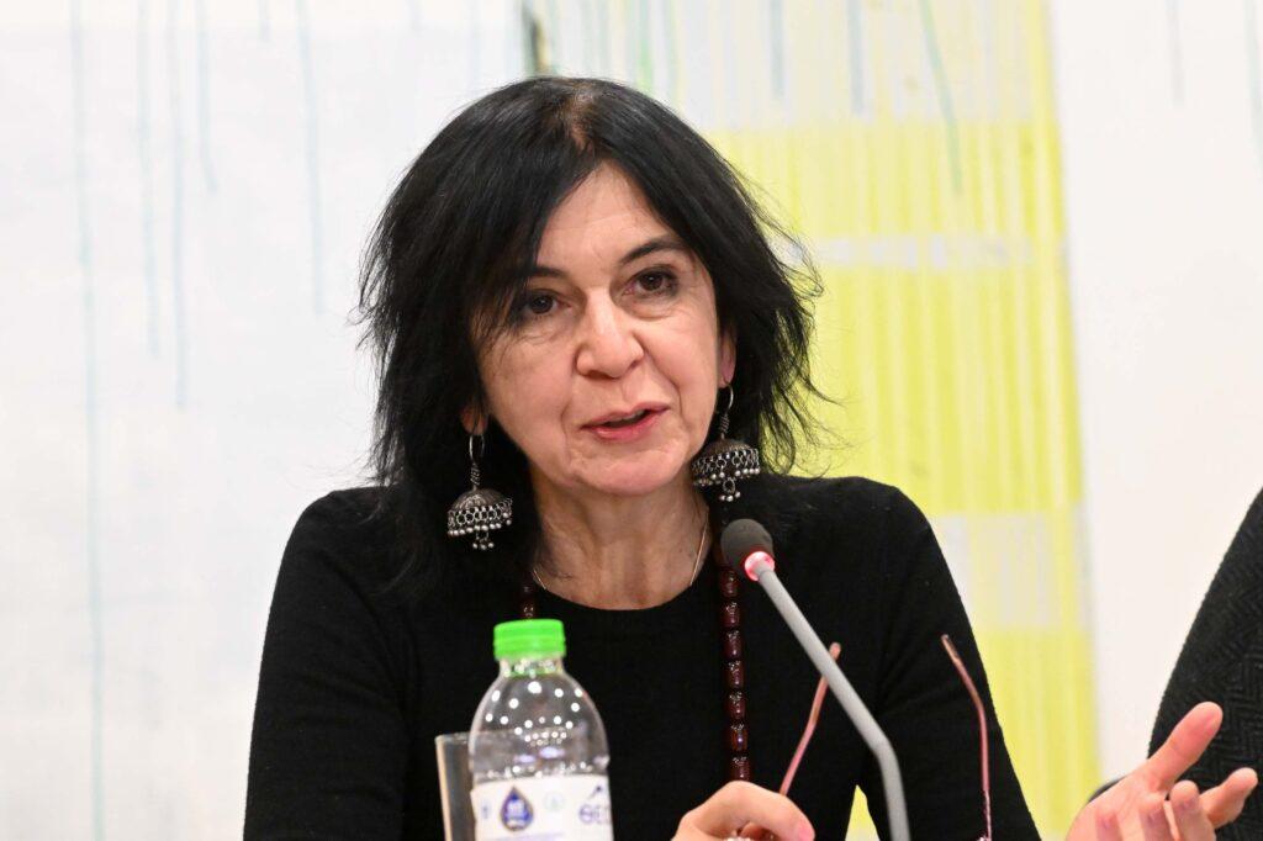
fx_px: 5787
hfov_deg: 12.5
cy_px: 420
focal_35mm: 165
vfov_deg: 8.3
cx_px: 632
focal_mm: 110
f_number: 5.6
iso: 10000
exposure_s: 1/200
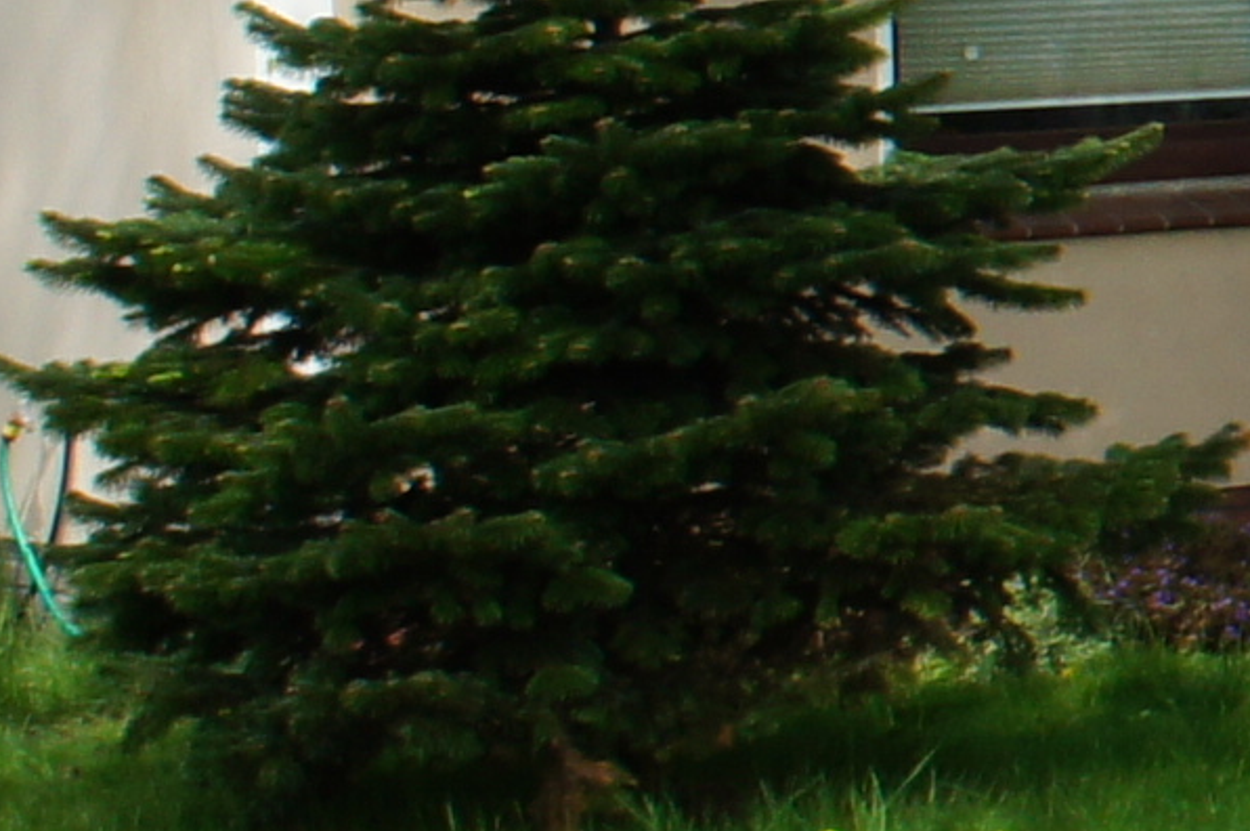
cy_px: -256
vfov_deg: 7.3
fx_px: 6416
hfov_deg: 9.5
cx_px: 3301
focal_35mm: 185
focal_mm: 16
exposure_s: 1/80
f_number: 11
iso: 200
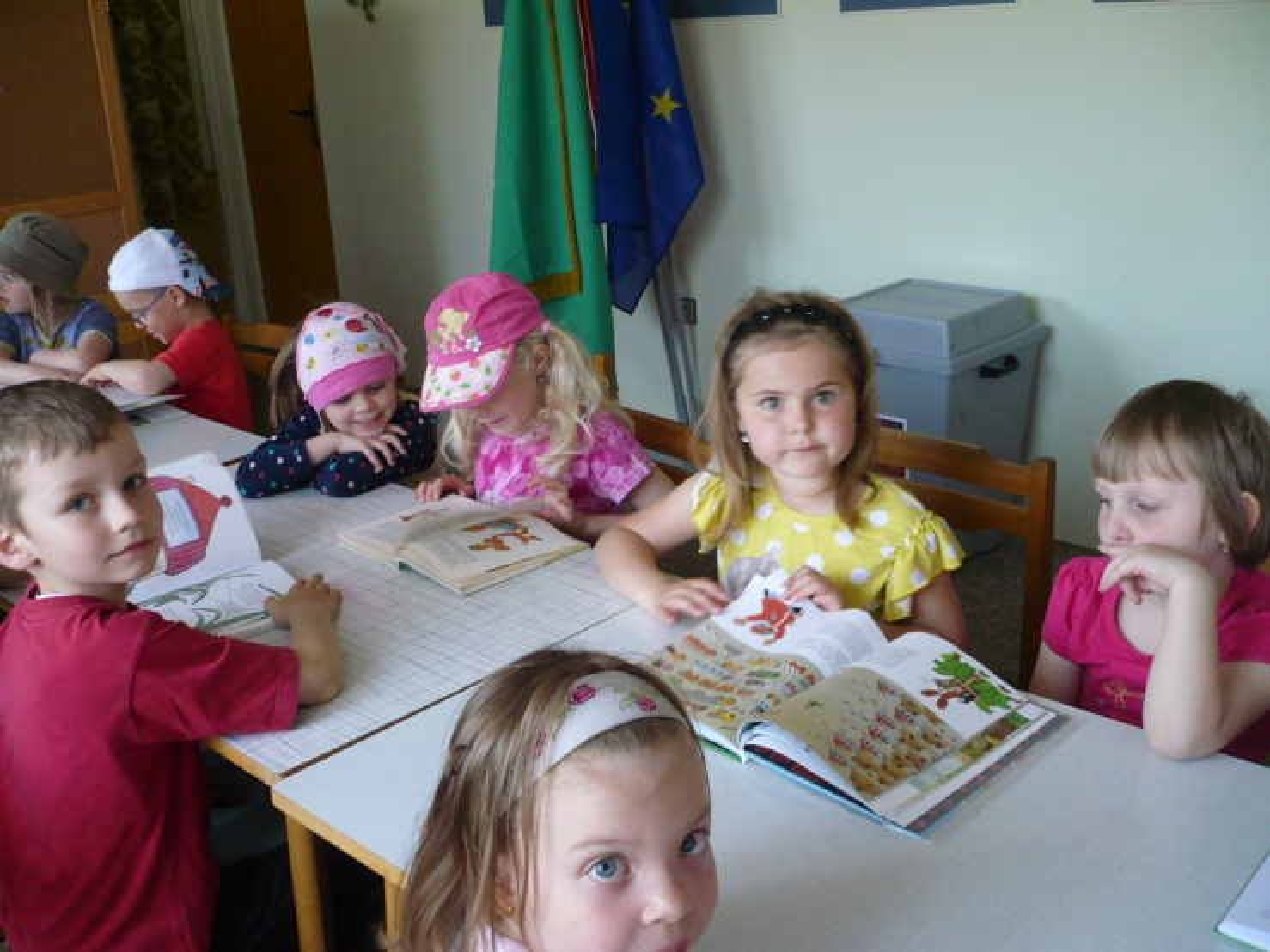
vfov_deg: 40.7
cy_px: 476
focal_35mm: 35
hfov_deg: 52.6
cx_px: 635
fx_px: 1284
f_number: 2.8
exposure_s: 1/30
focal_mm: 5.8
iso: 160
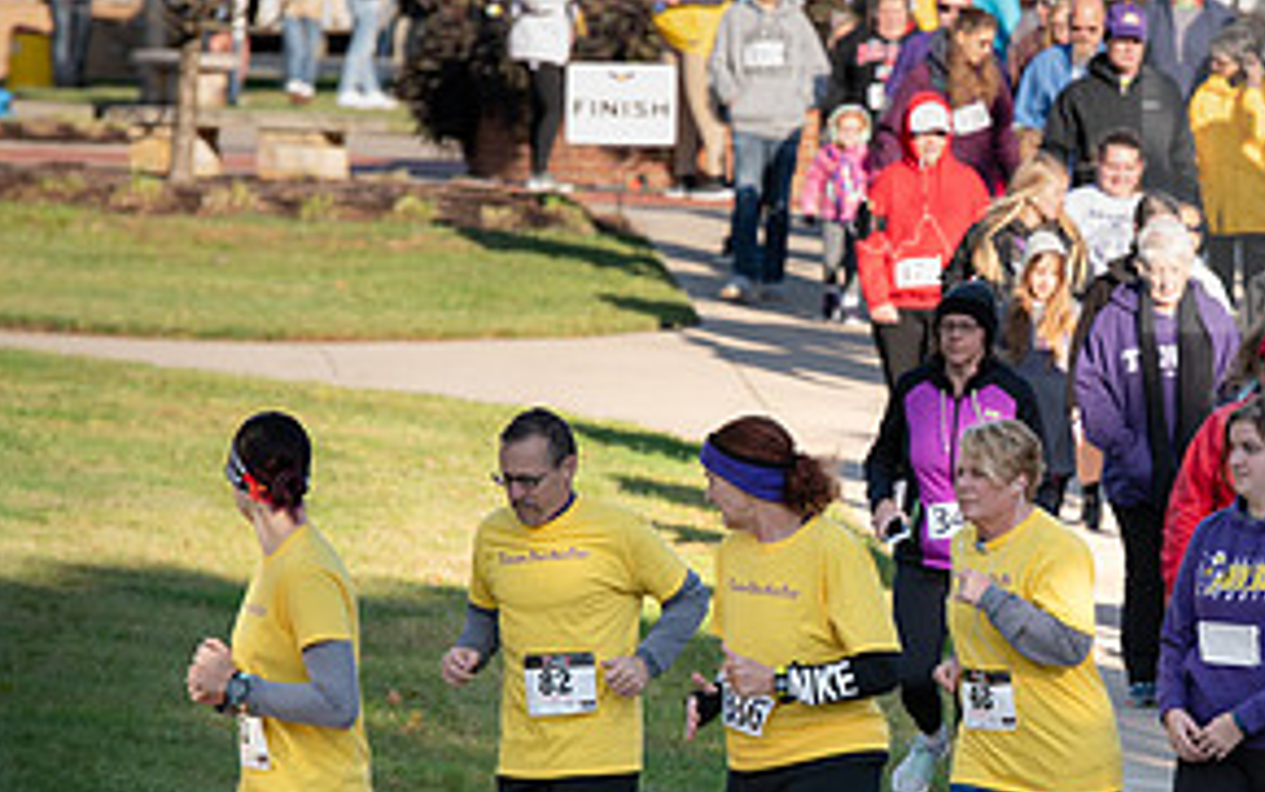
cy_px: 497
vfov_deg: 3.5
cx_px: 1011
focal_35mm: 378
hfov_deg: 5.5
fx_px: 13039
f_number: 5
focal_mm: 185
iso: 200
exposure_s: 1/500
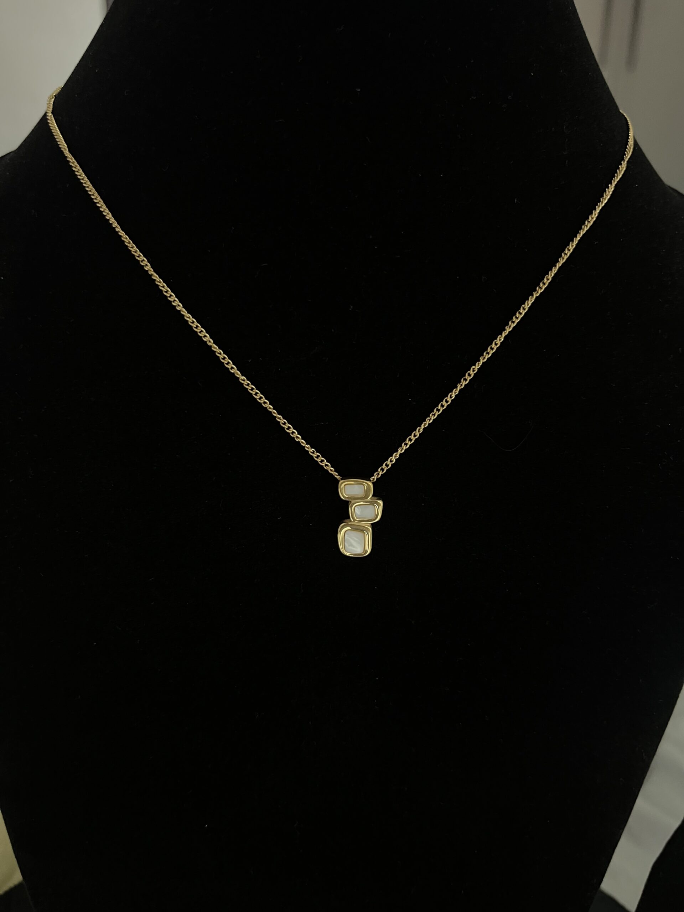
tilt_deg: -25.1
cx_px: 342
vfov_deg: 67.3
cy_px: 456
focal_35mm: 26
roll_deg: -0.6
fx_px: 685
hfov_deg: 53.1
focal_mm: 5.1
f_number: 1.6
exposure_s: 1/50
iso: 320
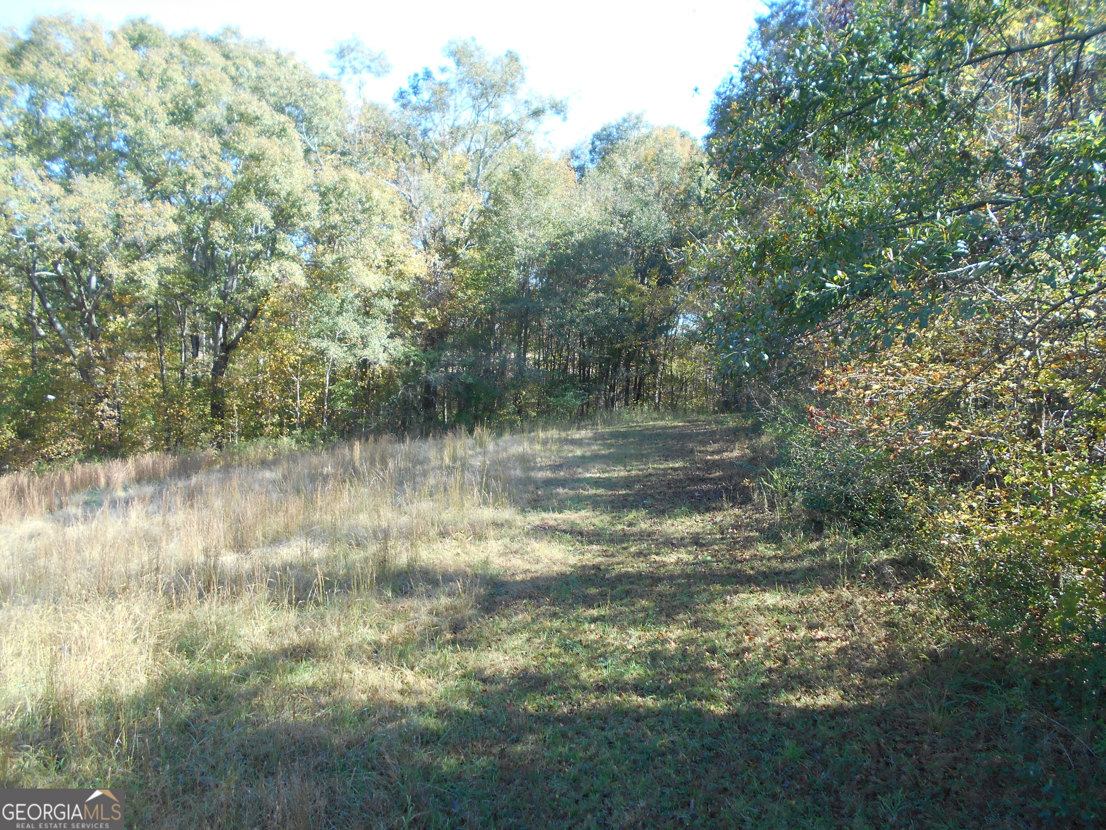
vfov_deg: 53.1
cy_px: 415
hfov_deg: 67.3
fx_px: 831
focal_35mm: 26
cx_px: 553
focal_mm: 4.6
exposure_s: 1/125
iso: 80
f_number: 3.2
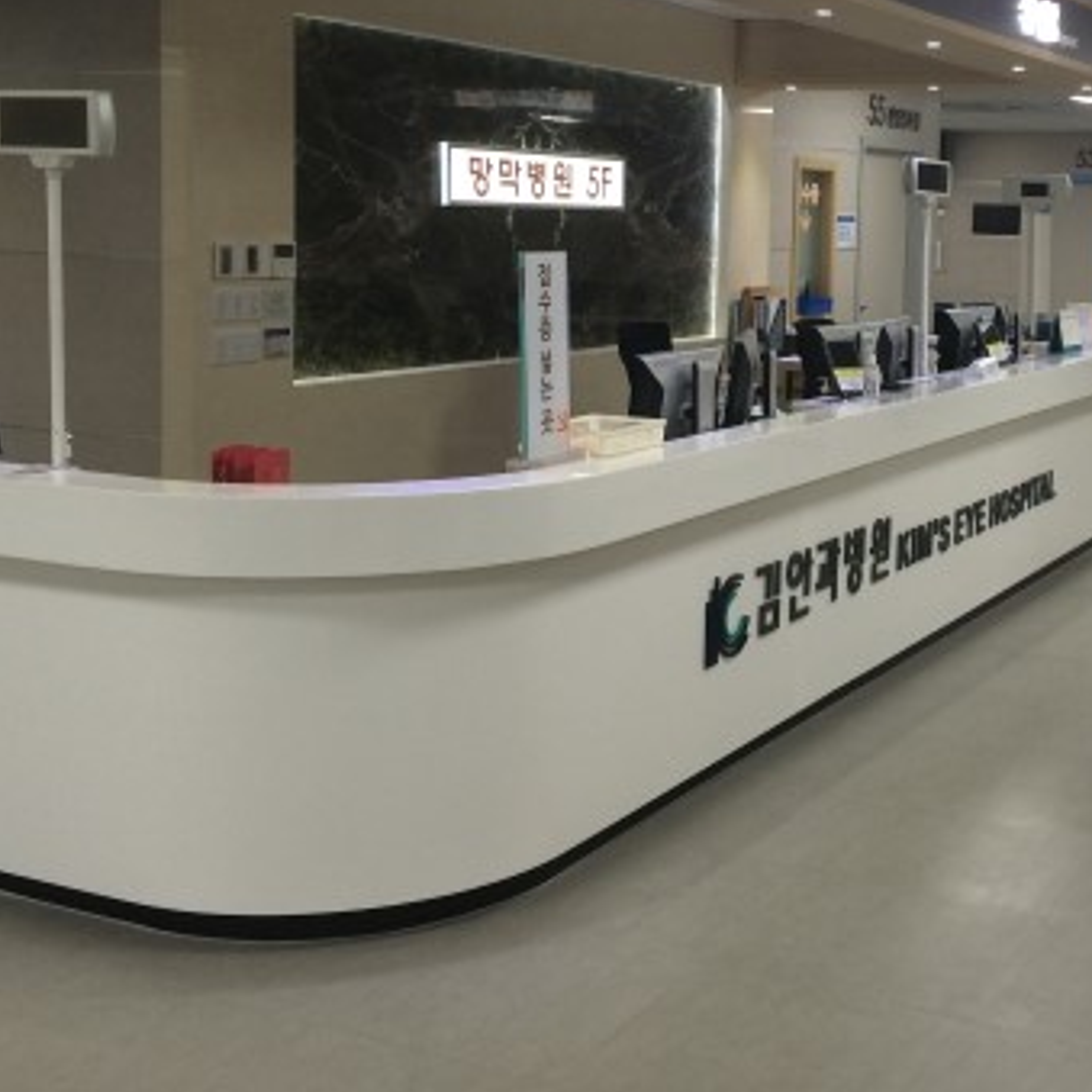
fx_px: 1785
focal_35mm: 50
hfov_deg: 33.3
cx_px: 821
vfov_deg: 33.7
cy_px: 370
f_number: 2.2
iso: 32
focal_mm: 4.12
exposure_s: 1/30
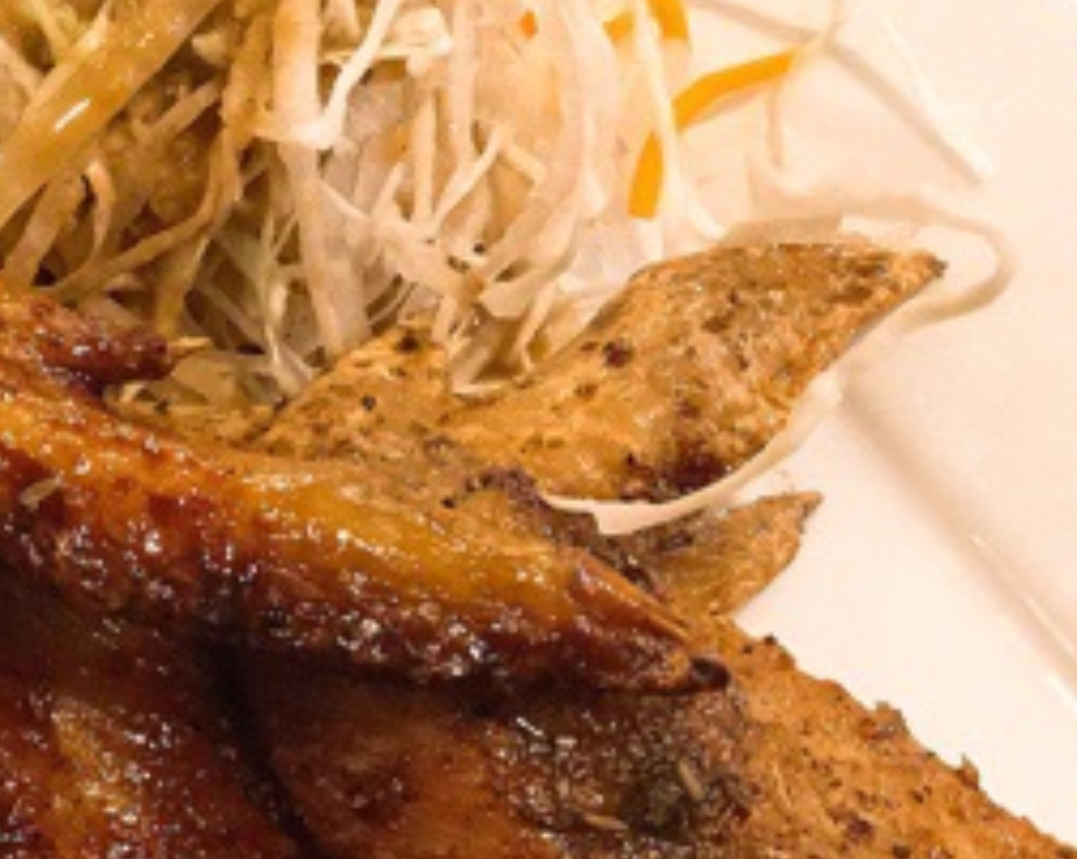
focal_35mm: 77
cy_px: 526
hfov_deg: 23.4
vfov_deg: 19.8
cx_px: -90
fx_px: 2452
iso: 200
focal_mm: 3.3
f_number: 2.4
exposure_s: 1/20
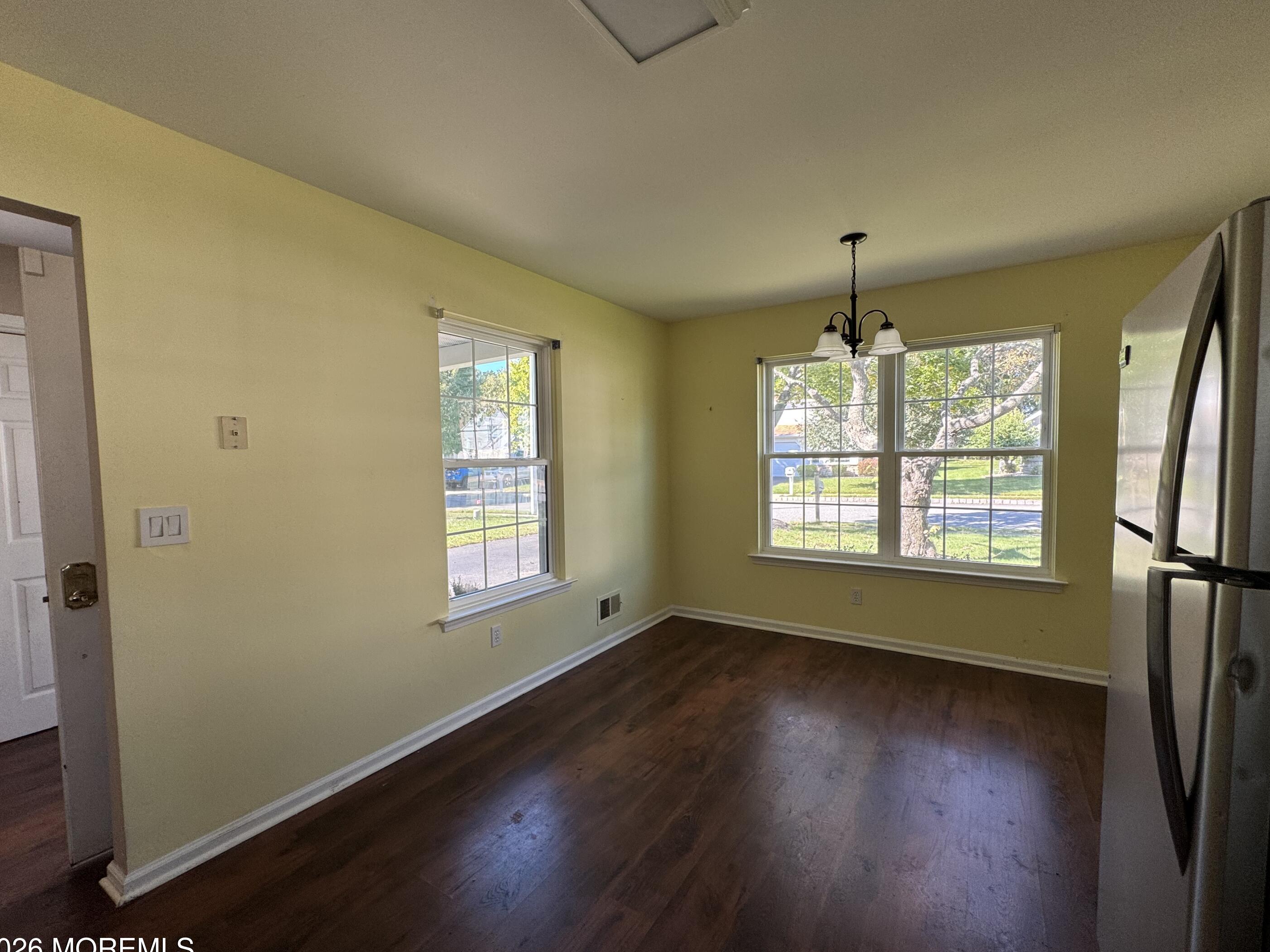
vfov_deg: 81.7
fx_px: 550
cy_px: 486
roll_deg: +1.2
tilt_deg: -3.6
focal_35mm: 15
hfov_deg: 98.2
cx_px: 636
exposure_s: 1/99
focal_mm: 2.22
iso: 64
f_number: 2.2
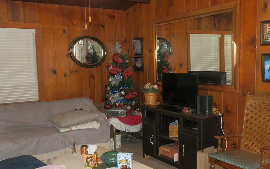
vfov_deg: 33.6
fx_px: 280
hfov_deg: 51.5
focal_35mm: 38
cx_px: 133
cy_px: 91
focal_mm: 5
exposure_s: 1/30
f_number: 3.1
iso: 160
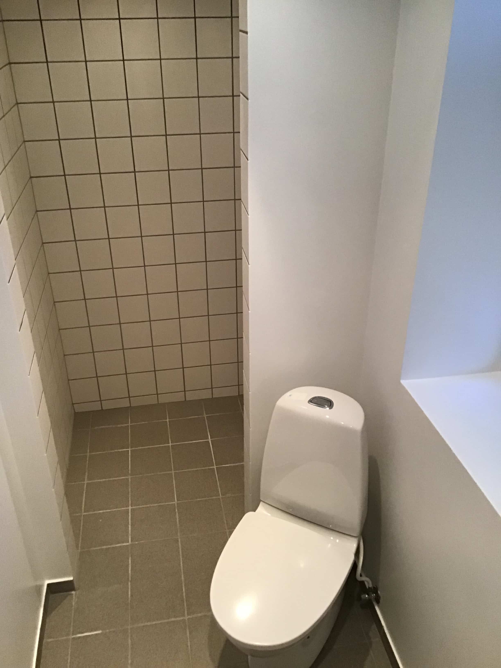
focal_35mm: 31
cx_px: 250
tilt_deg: -28.6
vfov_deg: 58.4
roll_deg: +1.6
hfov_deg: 45.4
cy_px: 334
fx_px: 598
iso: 160
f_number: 2.4
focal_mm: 3.3
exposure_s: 1/33
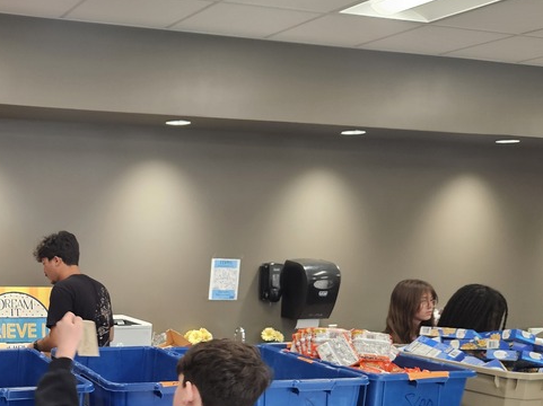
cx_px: 44
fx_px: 768
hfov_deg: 36.3
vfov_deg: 28.5
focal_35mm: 49
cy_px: 365
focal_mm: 5.4
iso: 160
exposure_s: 1/120
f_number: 1.8
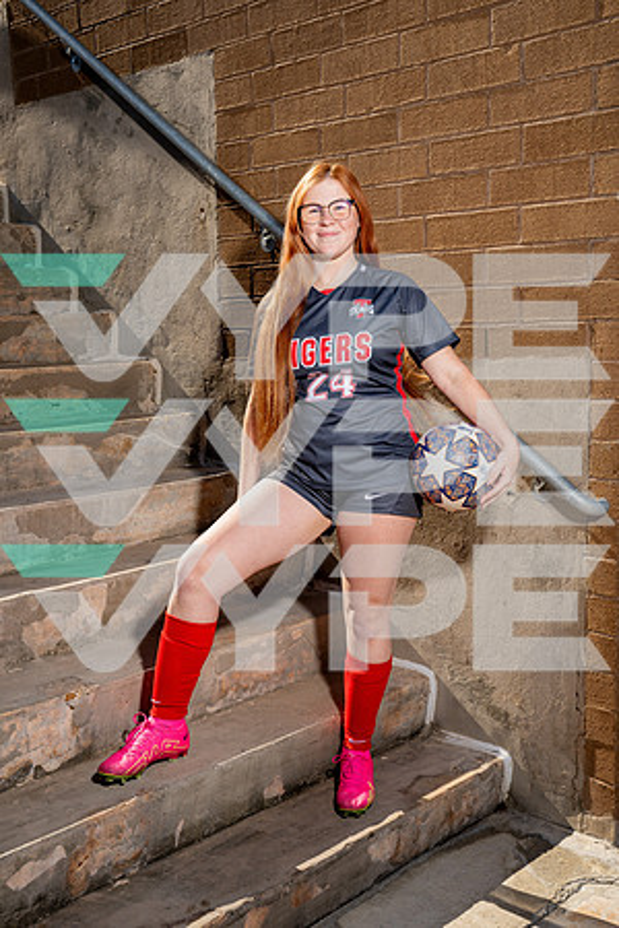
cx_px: 310
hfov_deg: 33.4
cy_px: 464
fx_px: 1032
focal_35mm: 40
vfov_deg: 48.5
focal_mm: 40
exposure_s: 1/250
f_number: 8
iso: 100
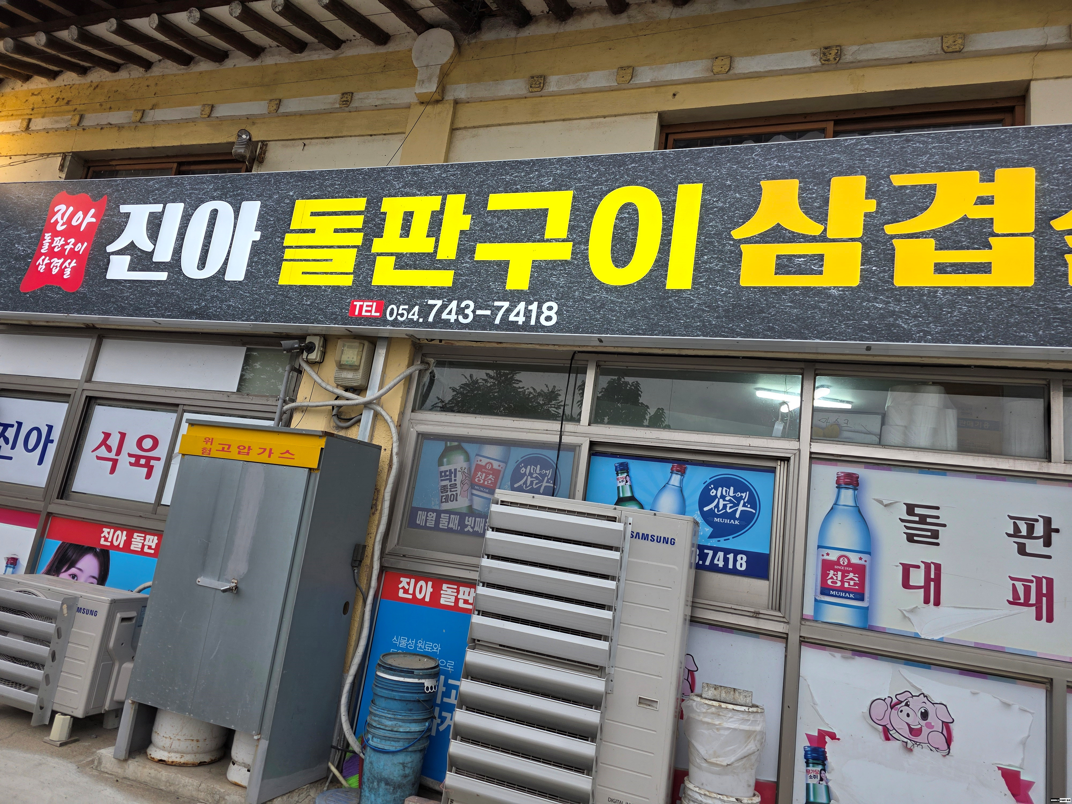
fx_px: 712
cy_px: 402
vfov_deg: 58.9
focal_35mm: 23
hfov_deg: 73.9
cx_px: 536
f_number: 1.7
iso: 25
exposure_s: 1/120
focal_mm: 6.3
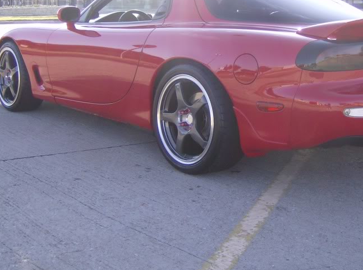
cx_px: 229
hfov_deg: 33.7
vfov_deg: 25.4
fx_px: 596
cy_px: 89
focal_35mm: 57
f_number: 2.8
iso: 100
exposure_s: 1/486
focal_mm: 6
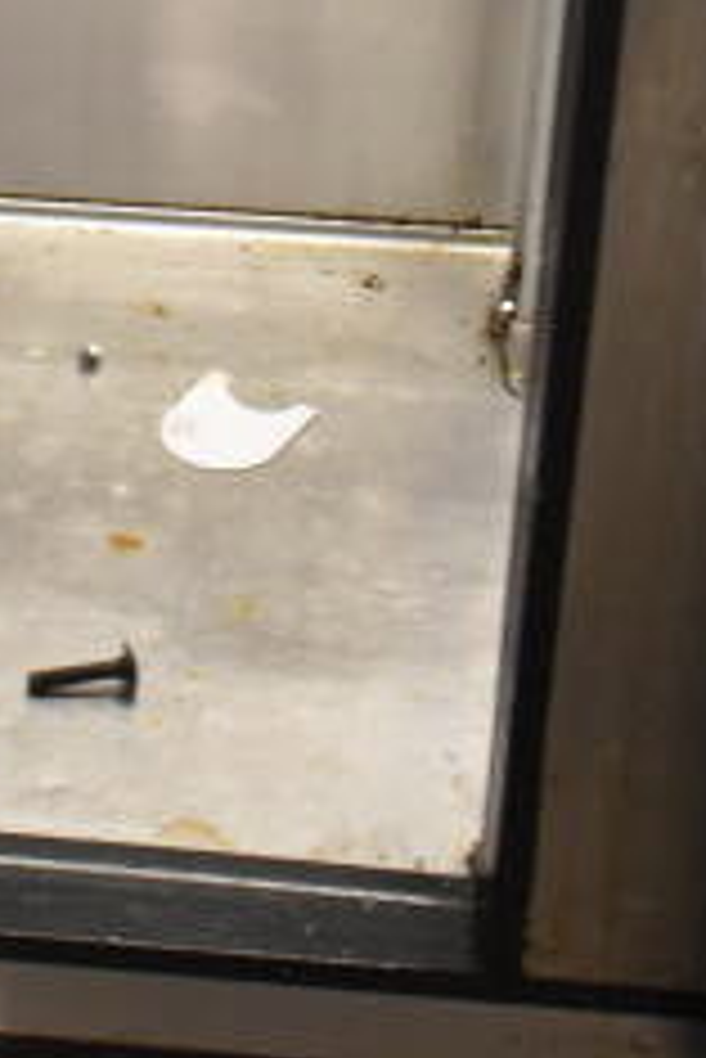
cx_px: -337
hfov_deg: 12.4
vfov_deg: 17.6
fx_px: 3084
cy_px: -482
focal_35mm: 105
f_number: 3.5
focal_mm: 18
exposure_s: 1/50
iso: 1600
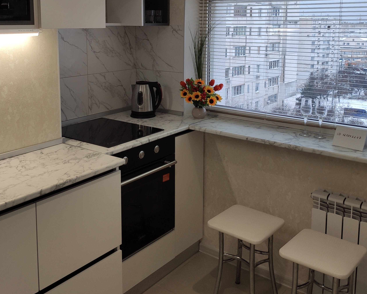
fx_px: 434
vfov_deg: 36.7
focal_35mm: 40
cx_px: 167
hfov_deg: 45.7
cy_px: 84
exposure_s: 1/100
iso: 136
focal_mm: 4.77
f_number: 1.75
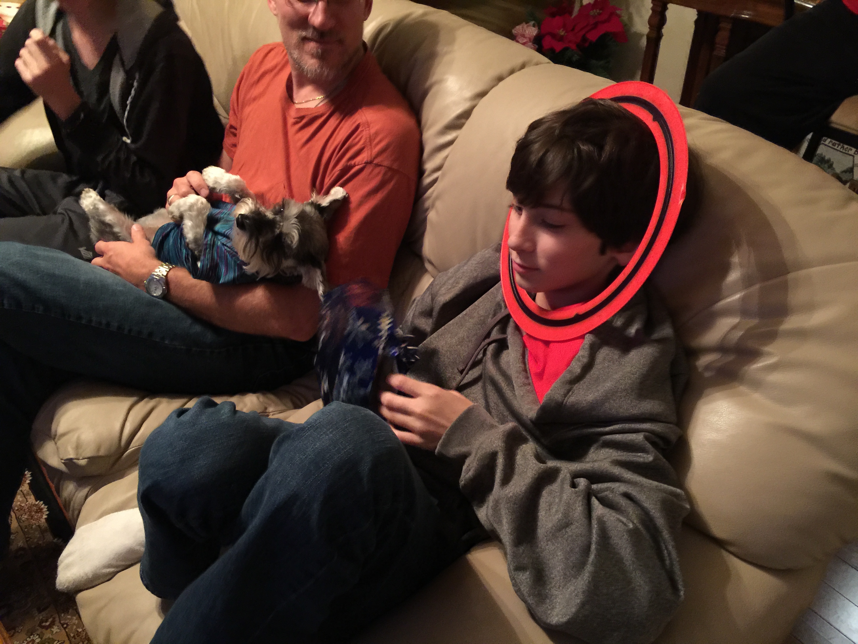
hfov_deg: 61.7
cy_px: 322
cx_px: 429
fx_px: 719
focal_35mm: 29
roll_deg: +0.0
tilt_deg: -37.7
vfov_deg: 48.2
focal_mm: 4.15
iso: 100
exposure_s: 1/4
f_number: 2.2
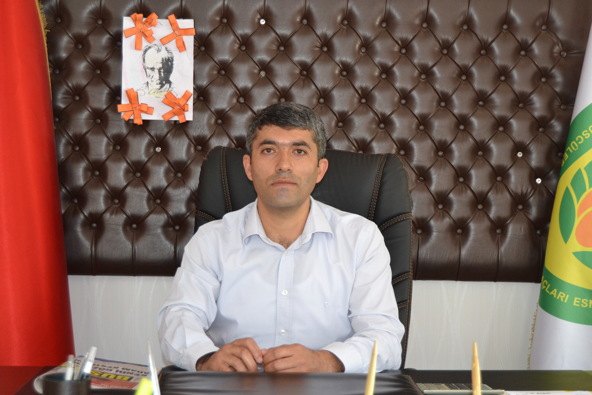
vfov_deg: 21.6
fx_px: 1036
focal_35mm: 63
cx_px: 296
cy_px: 198
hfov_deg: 31.9
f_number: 5
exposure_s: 1/60
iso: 1000
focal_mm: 42
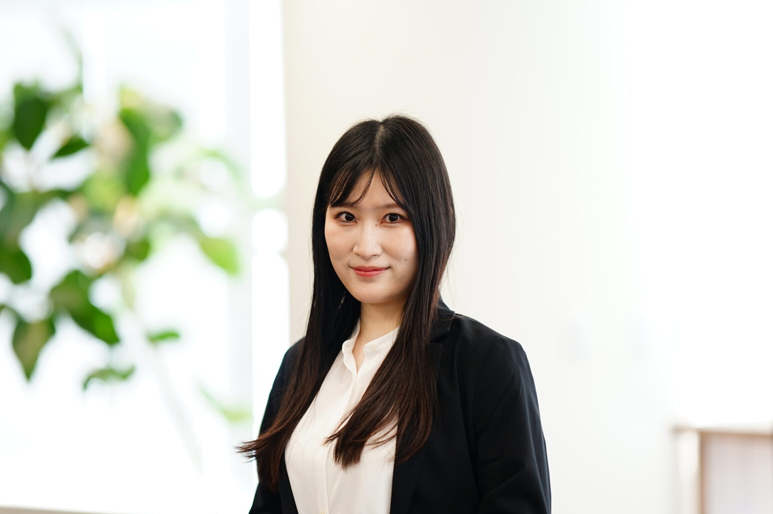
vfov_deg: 13.0
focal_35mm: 105
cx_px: 386
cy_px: 257
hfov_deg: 19.5
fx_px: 2254
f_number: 1.4
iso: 400
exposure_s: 1/250
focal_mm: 105
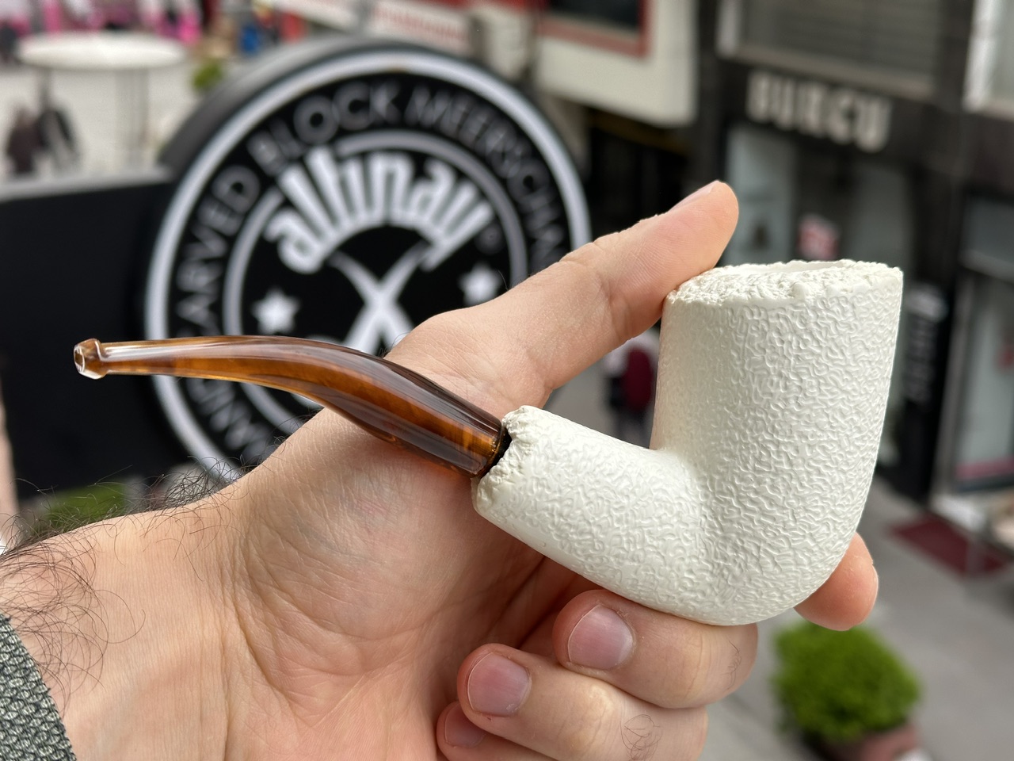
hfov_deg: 39.7
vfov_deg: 30.3
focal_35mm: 48
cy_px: 380
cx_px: 507
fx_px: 1406
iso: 64
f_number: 1.78
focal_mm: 6.86
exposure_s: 1/1050
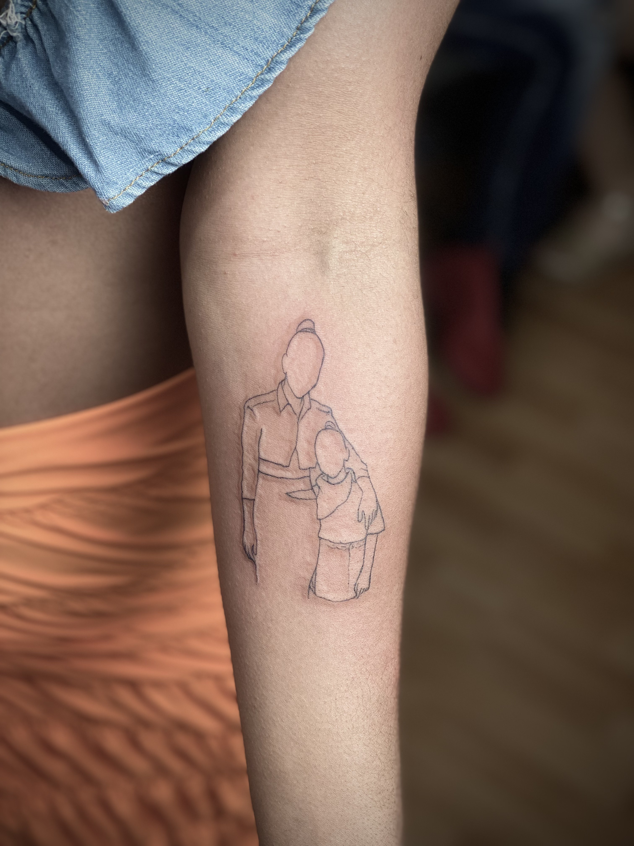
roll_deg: +0.0
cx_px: 317
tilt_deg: -44.8
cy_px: 423
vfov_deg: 36.8
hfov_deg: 28.0
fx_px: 1270
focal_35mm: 52
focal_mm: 6
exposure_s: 1/120
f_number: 2
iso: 50
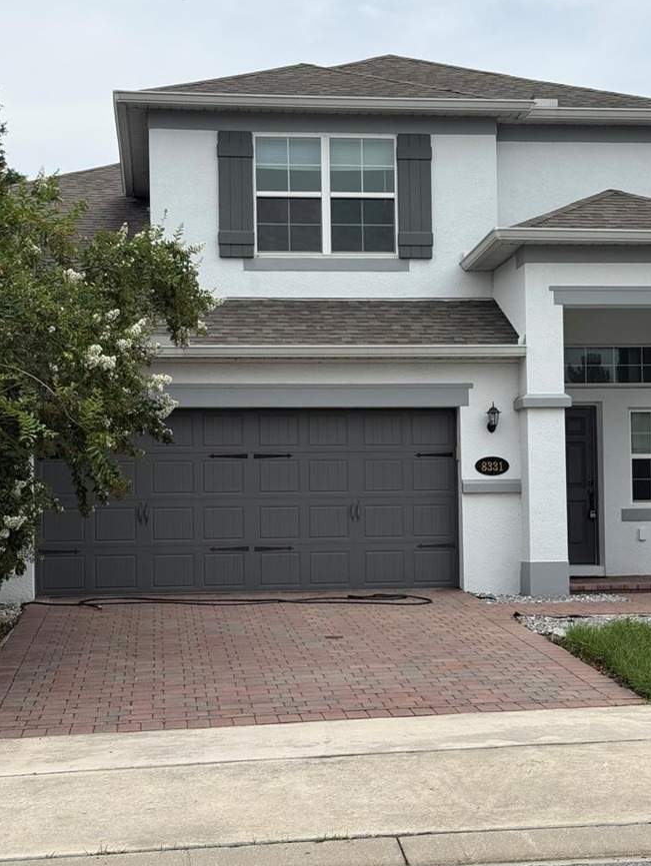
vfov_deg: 32.7
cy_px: 479
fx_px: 1478
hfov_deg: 24.8
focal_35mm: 59
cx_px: 366
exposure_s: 1/3534
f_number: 1.78
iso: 64
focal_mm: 6.76
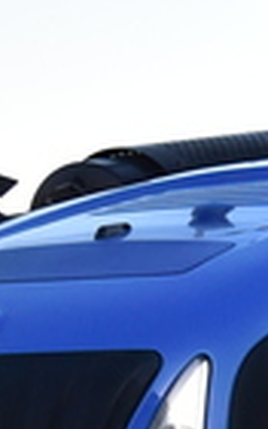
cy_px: 399
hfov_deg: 3.6
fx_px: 4106
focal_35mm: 351
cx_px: 962
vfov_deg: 6.0
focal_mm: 38
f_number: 5
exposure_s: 1/1600
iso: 1250
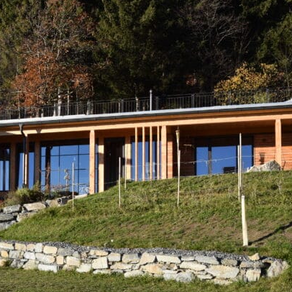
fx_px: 697
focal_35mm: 73
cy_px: 229
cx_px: 42
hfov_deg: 23.2
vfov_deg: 23.4
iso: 250
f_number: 8
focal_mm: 34
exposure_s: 1/250
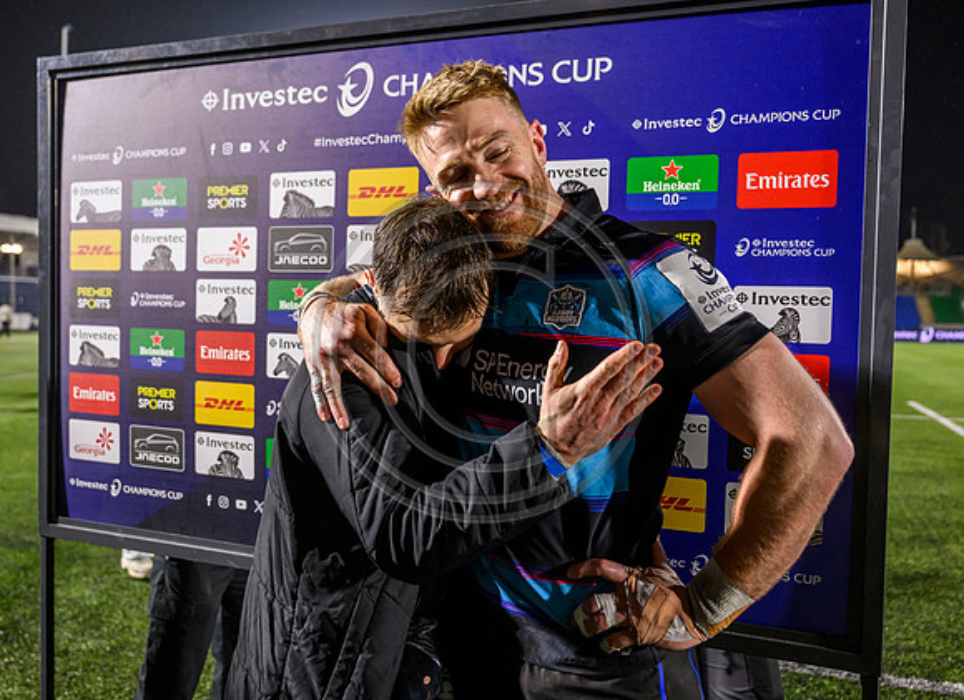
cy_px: 341
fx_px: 837
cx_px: 462
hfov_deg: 59.8
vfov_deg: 45.3
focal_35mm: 30
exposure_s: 1/500
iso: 2500
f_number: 3.2
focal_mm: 28
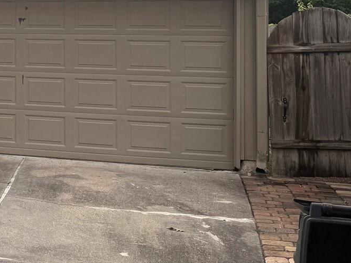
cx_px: -145
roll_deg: -0.9
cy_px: 7
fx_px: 750
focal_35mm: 74
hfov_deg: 22.5
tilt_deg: +2.6
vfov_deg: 19.4
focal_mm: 6.76
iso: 80
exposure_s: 1/849
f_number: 1.78
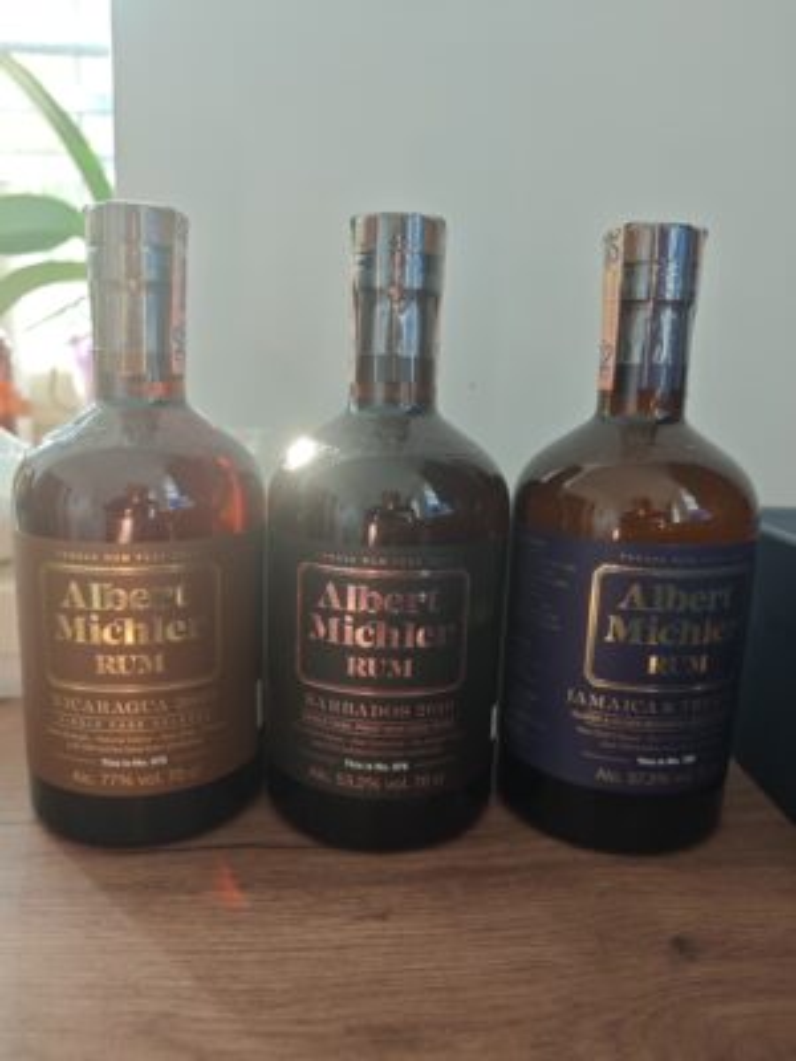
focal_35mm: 23
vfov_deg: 73.9
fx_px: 705
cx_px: 398
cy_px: 530
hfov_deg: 58.9
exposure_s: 1/36.2
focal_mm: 8.72
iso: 200
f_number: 2
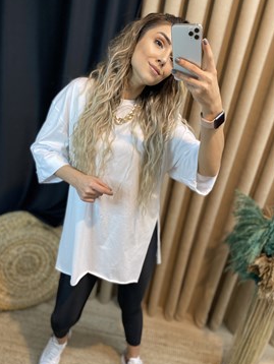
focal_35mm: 30
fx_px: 316
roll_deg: -8.8
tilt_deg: -30.2
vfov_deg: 59.8
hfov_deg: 46.8
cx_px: 135
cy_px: 198
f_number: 1.8
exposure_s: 1/50
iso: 125
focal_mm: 4.25
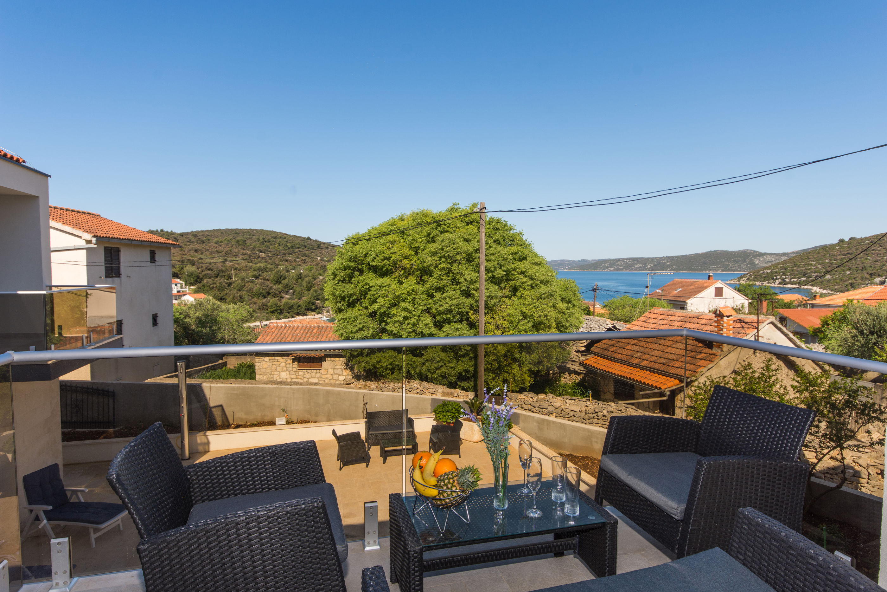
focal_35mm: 21
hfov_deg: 81.2
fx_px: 517
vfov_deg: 59.5
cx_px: 444
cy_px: 296
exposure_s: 1/250
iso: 100
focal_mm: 14
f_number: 10
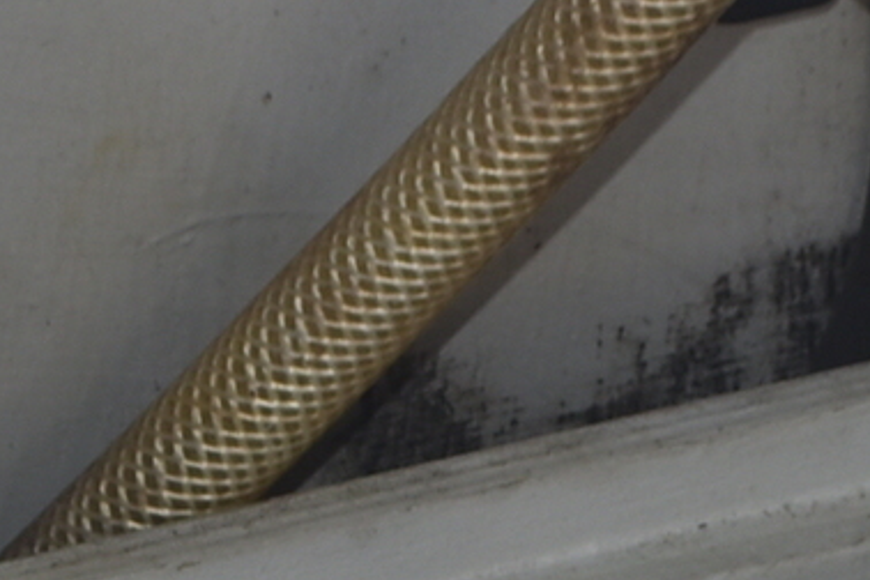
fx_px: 6718
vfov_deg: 4.9
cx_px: 1073
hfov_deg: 7.3
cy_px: 848
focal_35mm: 278
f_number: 6.3
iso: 100
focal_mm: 28
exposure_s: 1/160
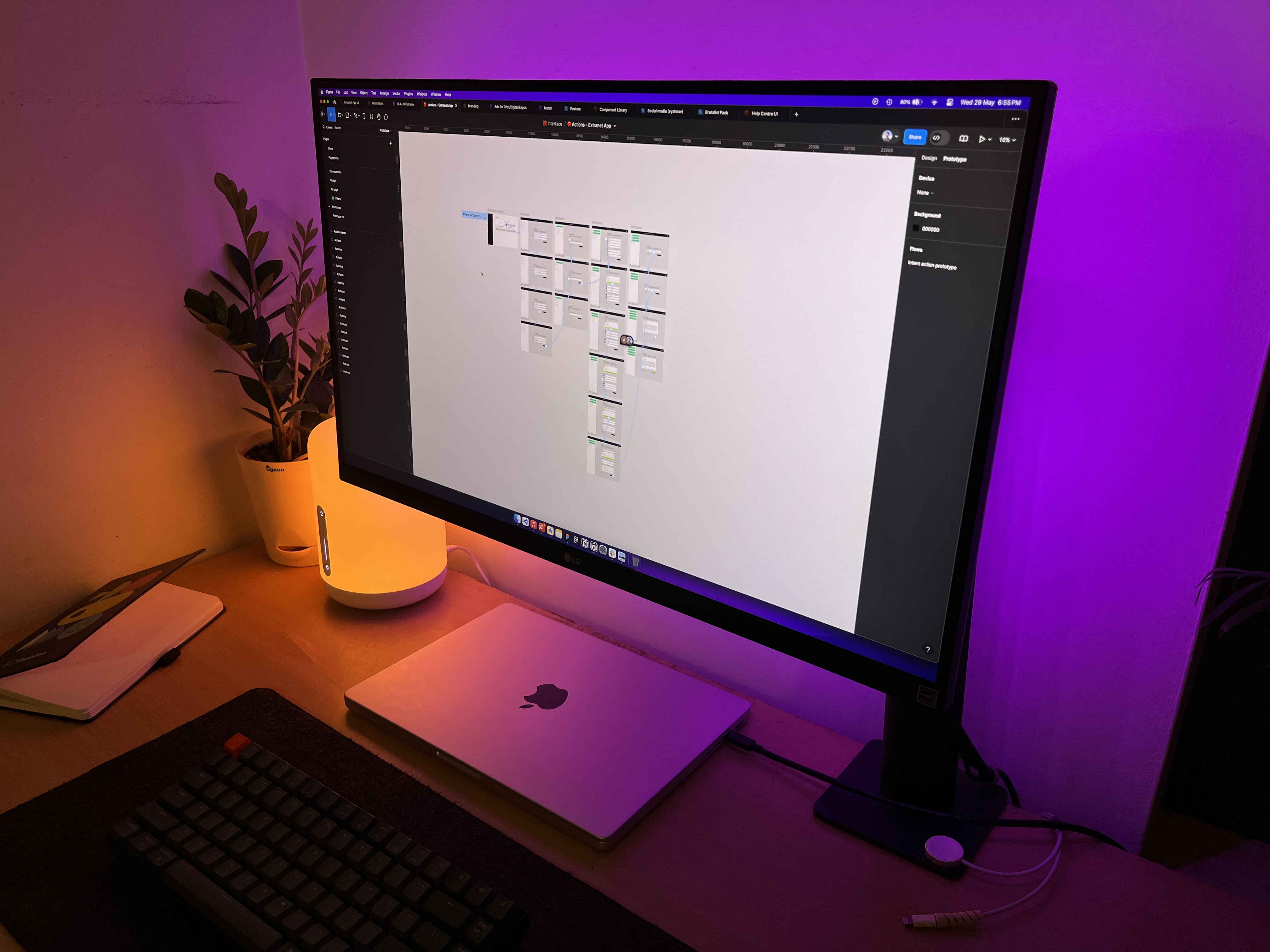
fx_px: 954
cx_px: 635
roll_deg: -0.5
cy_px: 476
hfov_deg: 67.3
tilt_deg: -22.4
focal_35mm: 26
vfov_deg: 53.1
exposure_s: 1/83
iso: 50
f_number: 1.6
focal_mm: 5.1
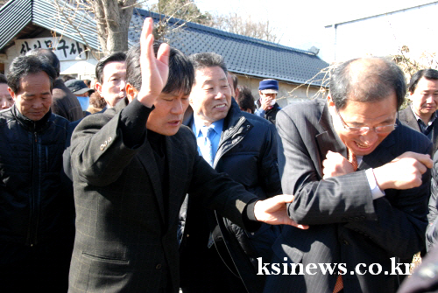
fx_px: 585
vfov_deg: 28.2
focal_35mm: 48
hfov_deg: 41.1
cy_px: 146
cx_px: 219
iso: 400
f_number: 8
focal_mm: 32
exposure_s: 1/250
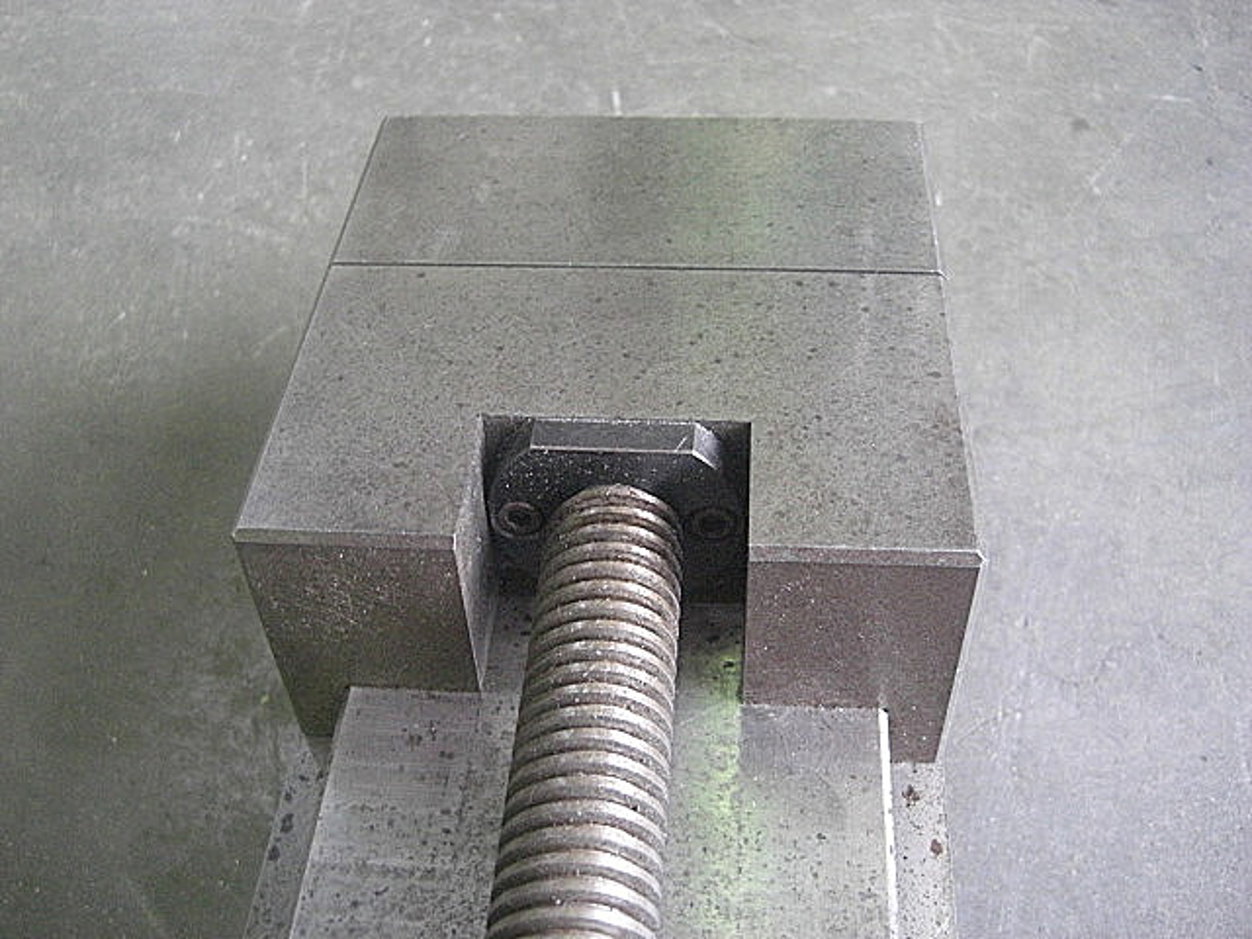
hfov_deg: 49.0
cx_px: 626
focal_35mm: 38
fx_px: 1374
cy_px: 470
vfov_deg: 37.7
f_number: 2.8
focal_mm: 7.9
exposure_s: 1/25
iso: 800
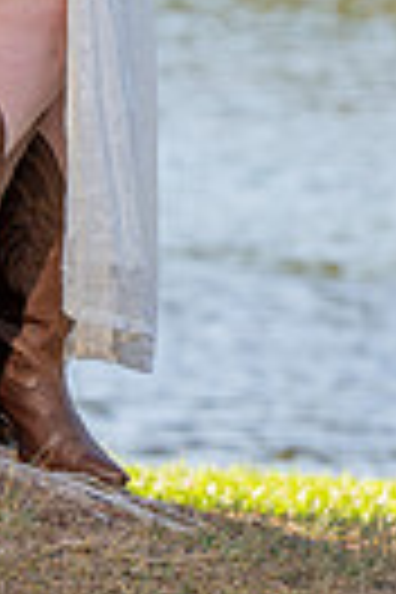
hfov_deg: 1.9
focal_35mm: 725
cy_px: -288
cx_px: 84
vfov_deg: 2.8
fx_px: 11962
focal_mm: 135
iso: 200
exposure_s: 1/200
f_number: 5
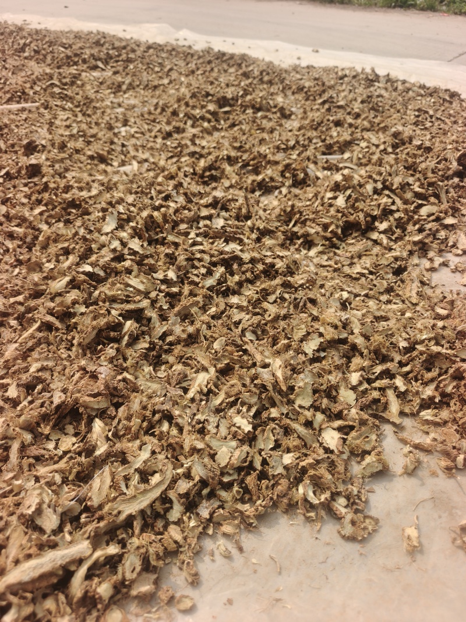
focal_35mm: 23
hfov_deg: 58.9
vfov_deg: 73.9
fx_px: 413
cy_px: 311
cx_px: 233
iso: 50
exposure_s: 1/2652
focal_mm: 6.06
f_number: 1.6
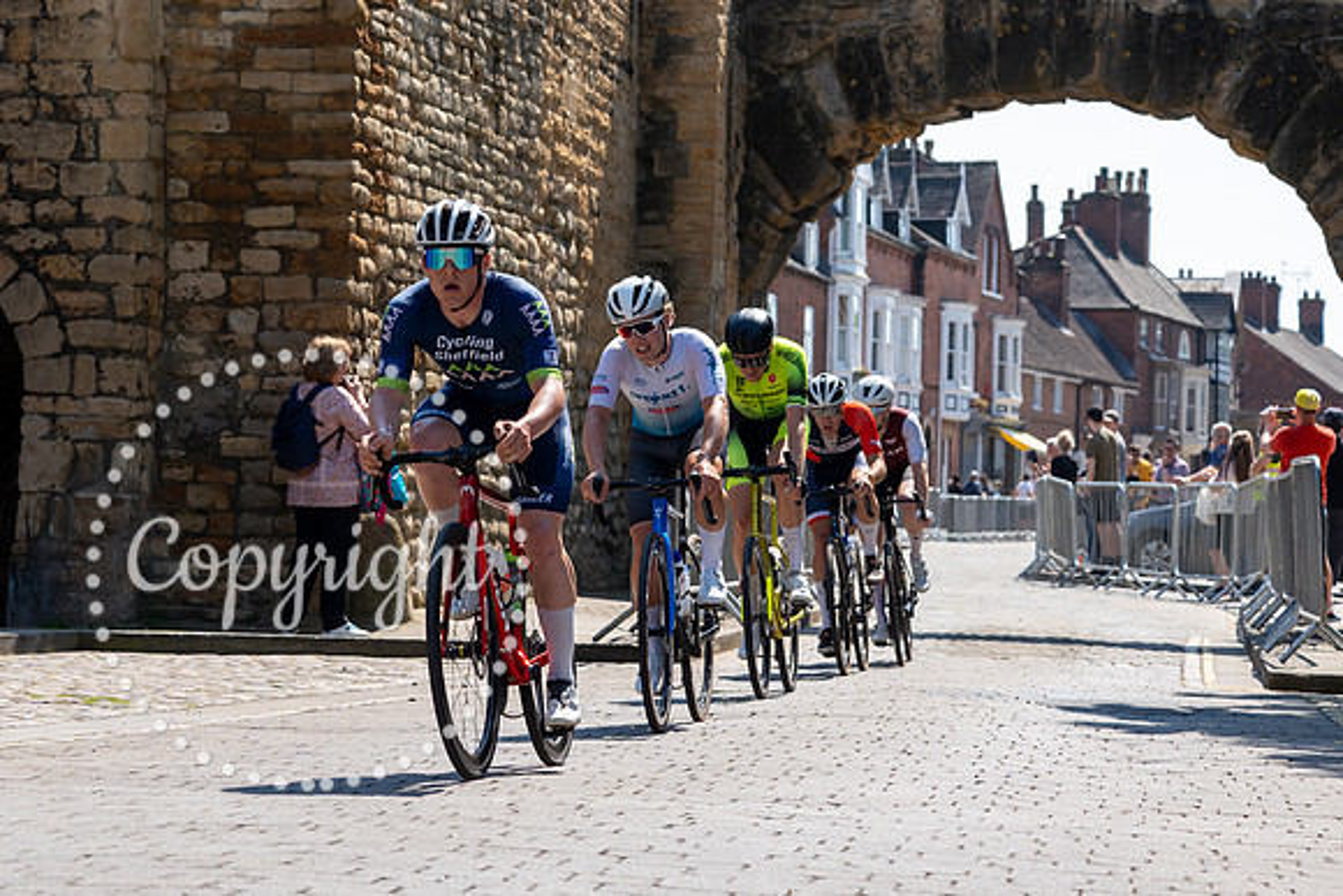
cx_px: 360
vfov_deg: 11.5
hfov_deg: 17.1
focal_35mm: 119
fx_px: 4450
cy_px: 287
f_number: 5
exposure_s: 1/800
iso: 160
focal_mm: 75
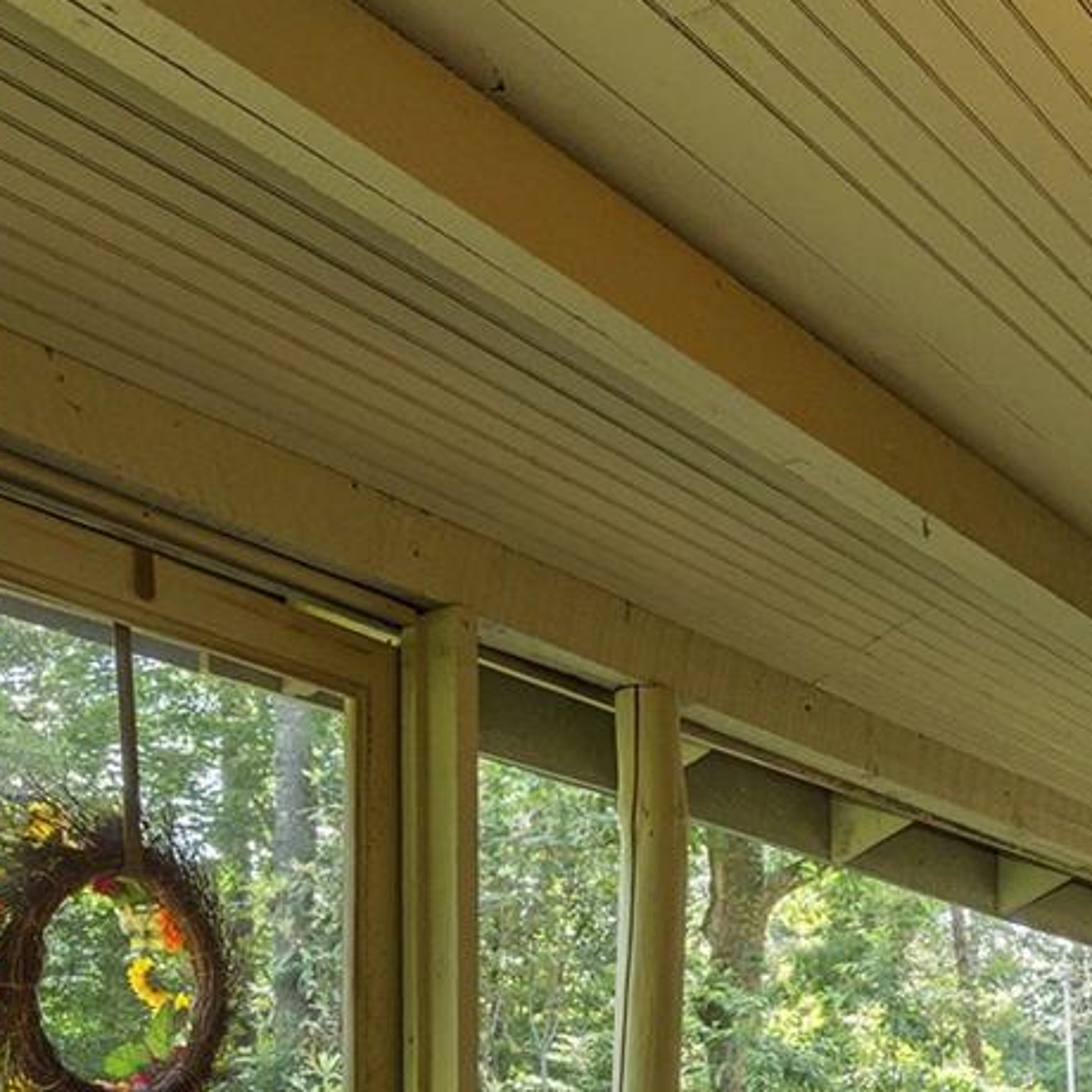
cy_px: 1310
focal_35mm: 53
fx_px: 1892
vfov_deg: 28.1
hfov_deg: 28.9
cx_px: 1223
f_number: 7.1
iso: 250
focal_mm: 14
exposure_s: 1/50
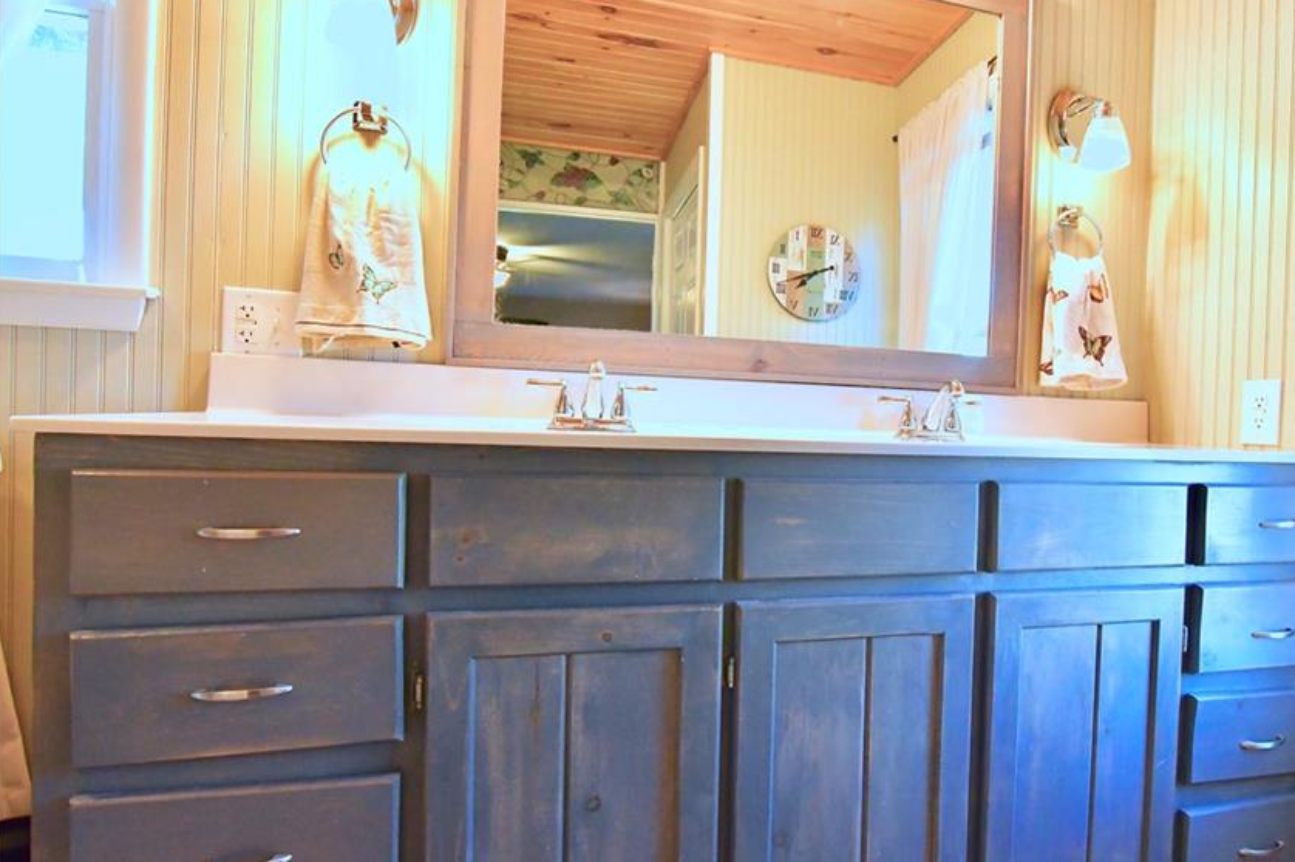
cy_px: 437
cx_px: 787
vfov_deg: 57.2
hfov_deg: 77.6
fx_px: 791
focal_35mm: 22
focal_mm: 12
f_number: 8
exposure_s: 1/60
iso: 3200
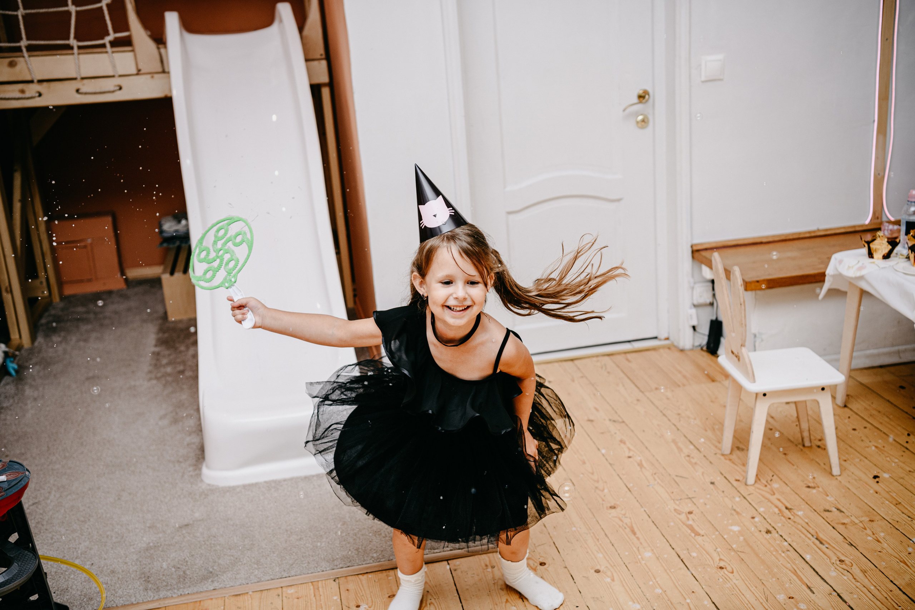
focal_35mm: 44
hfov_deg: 44.5
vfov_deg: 30.5
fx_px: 1118
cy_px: 305
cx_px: 458
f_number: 3.2
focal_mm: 44
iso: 125
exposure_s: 1/160
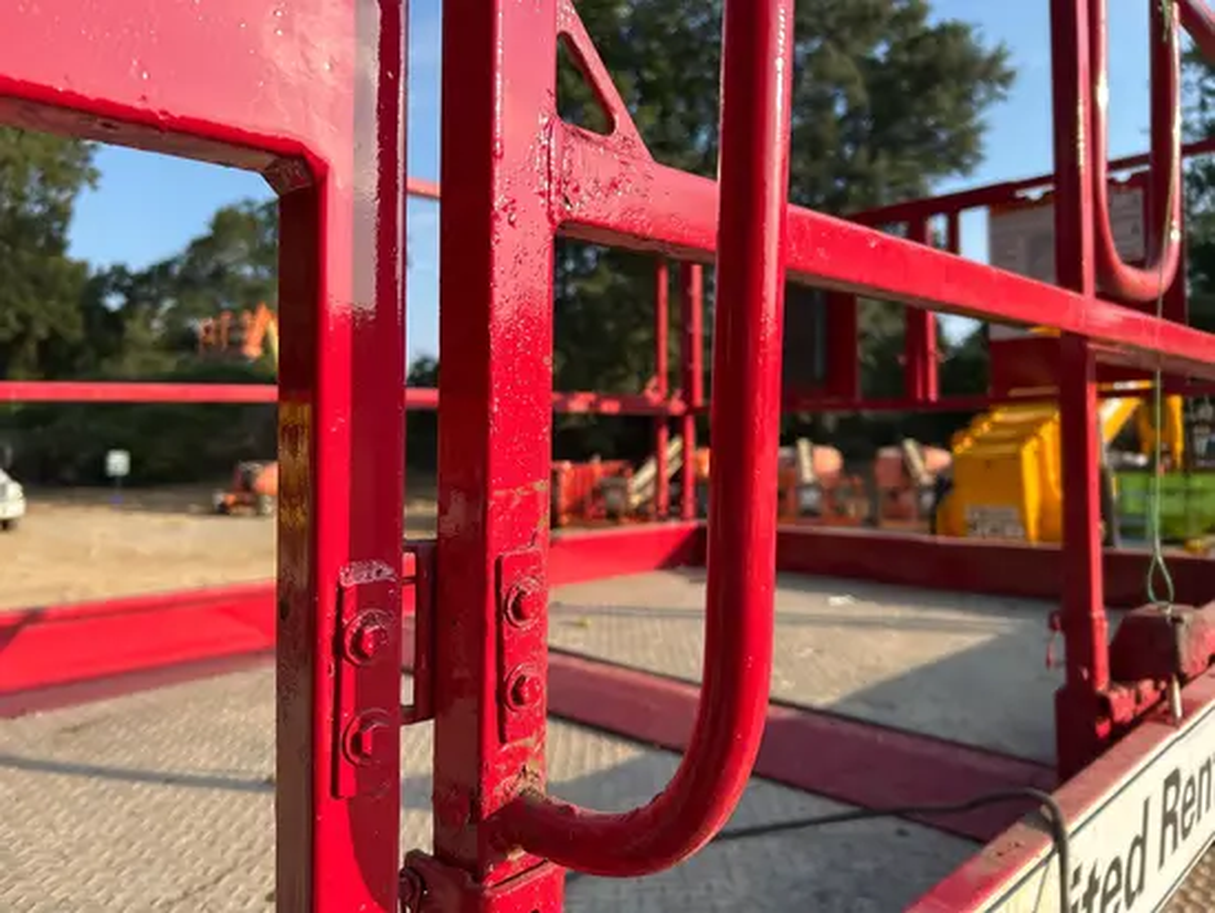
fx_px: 913
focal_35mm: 26
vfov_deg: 53.1
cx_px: 608
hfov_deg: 67.3
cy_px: 456
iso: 50
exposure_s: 1/1326
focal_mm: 5.7
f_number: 1.5
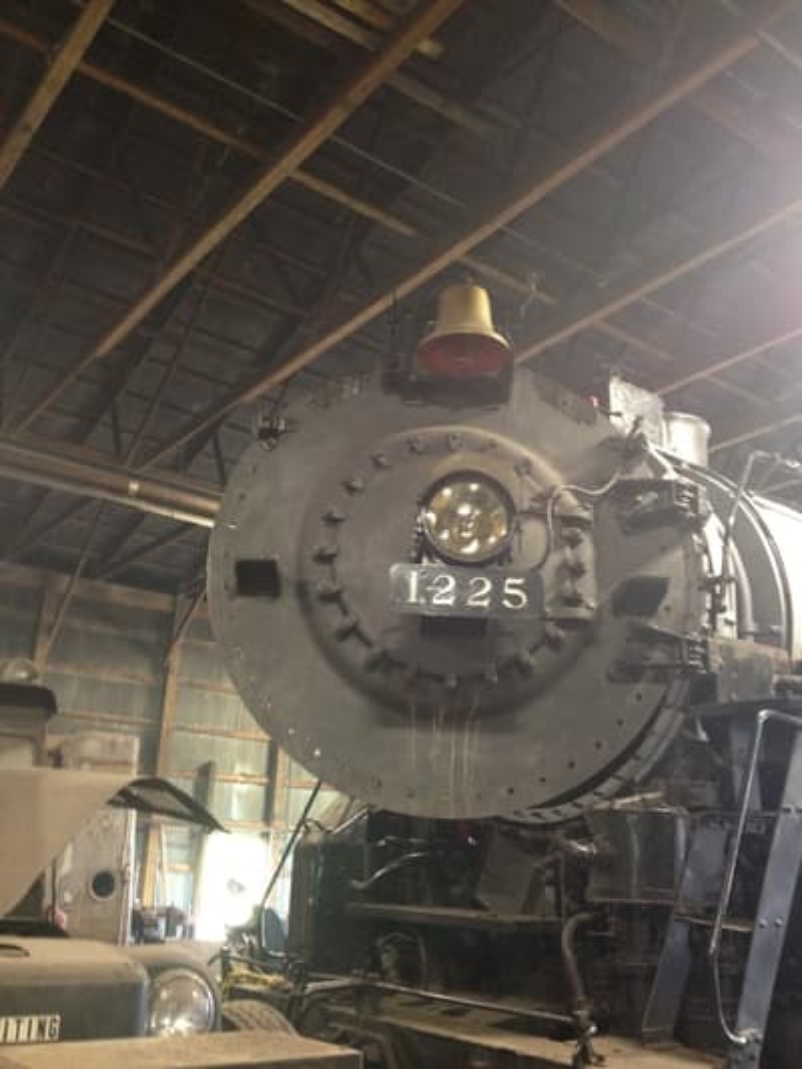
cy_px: 534
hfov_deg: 40.7
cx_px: 401
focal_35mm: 35
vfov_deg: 52.6
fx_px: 1081
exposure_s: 1/17
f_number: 2.4
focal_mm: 4.28
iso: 400
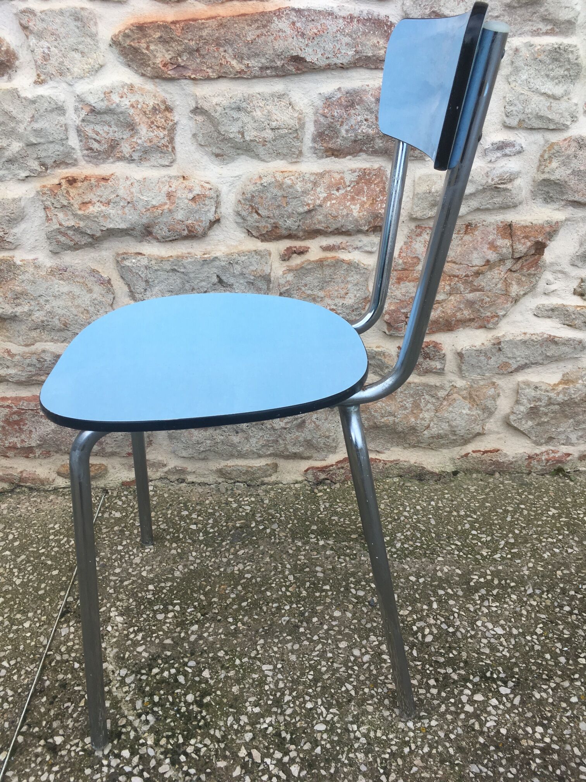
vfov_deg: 61.7
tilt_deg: -24.6
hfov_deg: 48.2
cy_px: 391
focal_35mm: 29
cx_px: 293
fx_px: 655
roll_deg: +2.6
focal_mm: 4.15
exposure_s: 1/381
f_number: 2.2
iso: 25
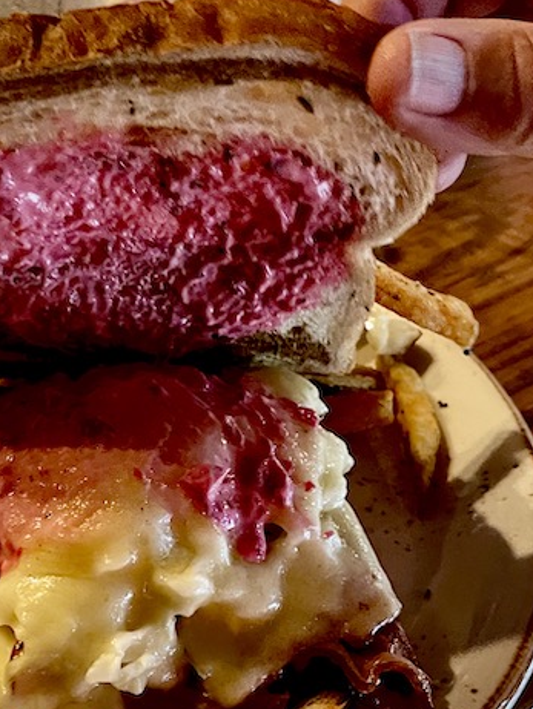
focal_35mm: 45
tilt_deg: -35.7
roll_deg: +7.7
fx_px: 923
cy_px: 338
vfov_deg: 42.0
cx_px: 114
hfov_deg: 31.5
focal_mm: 5.1
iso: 1000
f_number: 1.6
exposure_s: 1/24
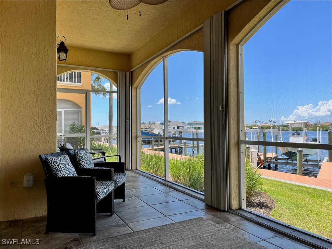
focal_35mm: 26
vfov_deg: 53.1
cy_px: 124
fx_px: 249
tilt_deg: +0.6
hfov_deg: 67.3
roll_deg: +1.2
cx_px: 166
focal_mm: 5.1
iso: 50
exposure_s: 1/1212
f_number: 1.6
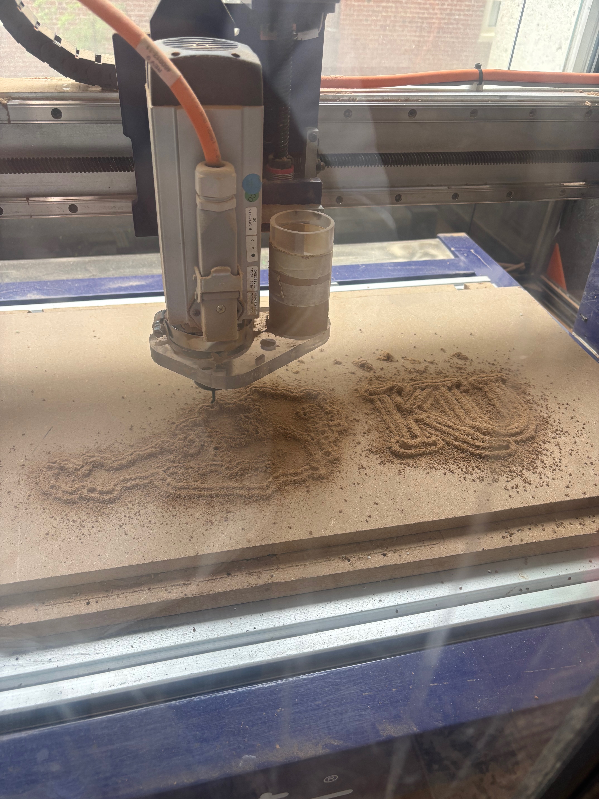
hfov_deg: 53.1
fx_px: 600
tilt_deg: -37.1
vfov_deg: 67.3
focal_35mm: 26
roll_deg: -4.5
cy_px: 400
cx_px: 300
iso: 64
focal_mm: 5.96
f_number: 1.6
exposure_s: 1/121
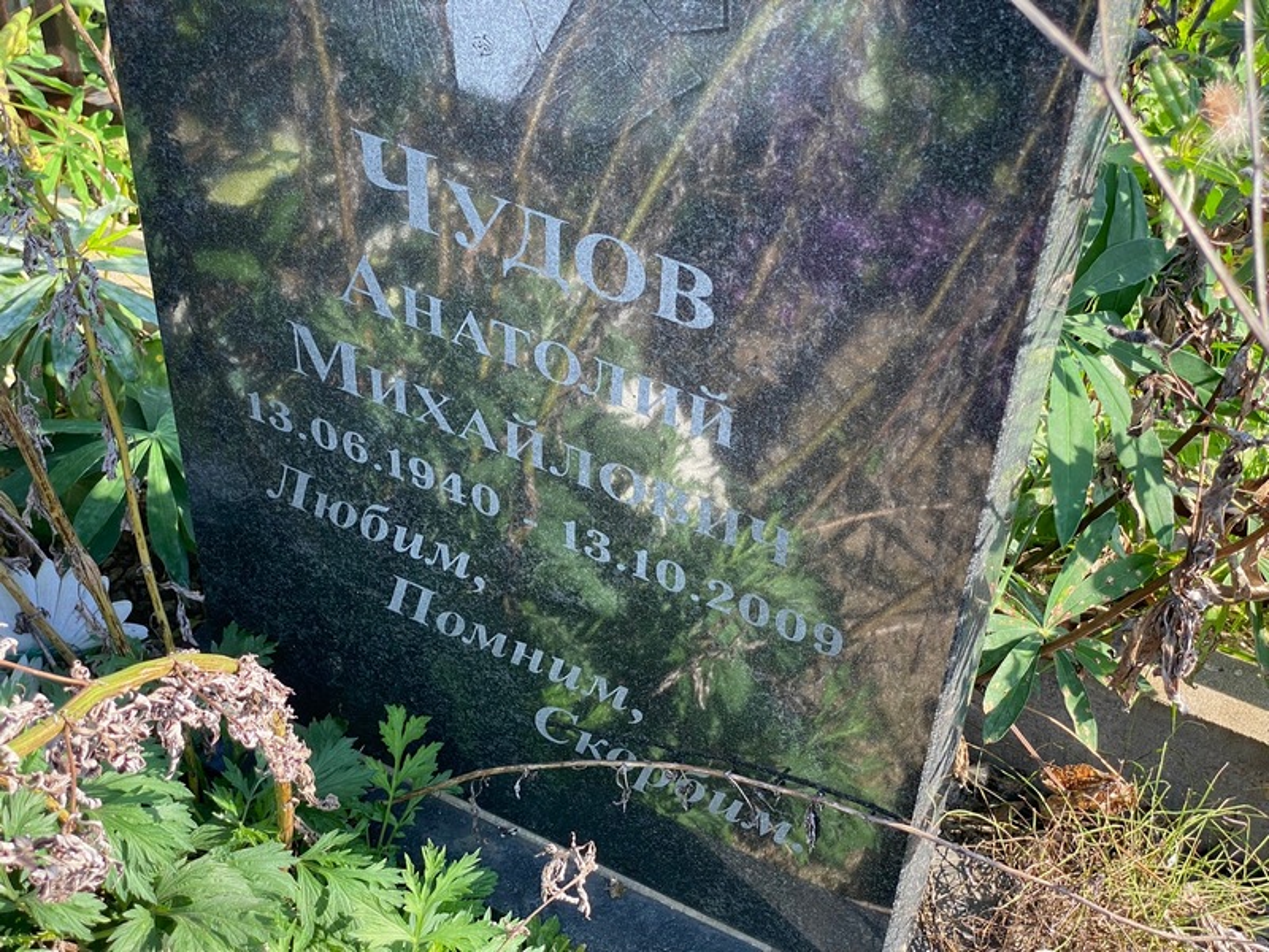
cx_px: 634
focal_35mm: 52
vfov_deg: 28.0
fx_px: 1906
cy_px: 476
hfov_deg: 36.8
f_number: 2
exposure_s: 1/256
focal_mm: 6
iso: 20
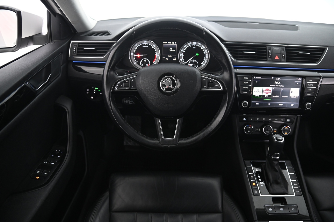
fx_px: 222
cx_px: 167
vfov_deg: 53.1
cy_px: 111
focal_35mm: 24
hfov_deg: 73.8
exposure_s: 1/15
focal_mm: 24
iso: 2000
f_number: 4
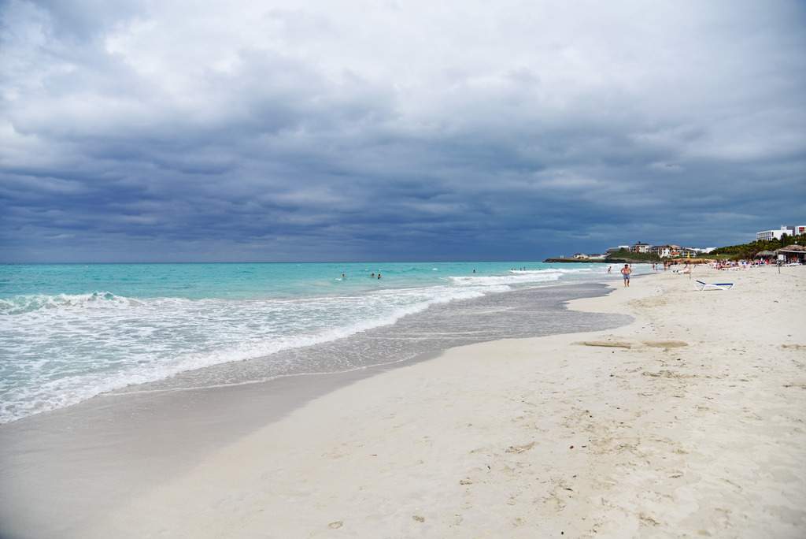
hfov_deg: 73.7
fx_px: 538
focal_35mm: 24
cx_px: 403
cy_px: 270
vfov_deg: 53.2
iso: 100
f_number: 4
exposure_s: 1/1250
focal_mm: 24
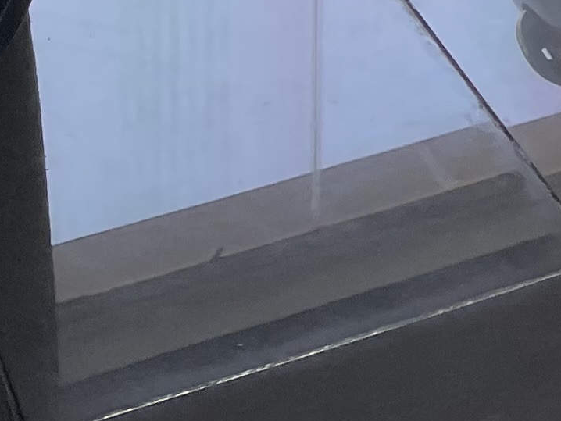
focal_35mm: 146
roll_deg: -5.3
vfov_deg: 8.8
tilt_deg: -10.2
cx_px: 1564
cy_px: -737
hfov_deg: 10.5
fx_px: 2367
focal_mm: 4.2
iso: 32
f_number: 1.6
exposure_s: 1/361
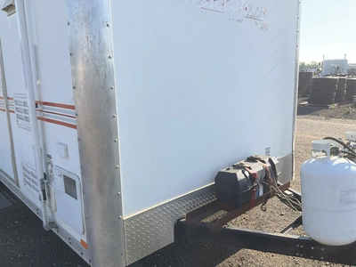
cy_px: 134
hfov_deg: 61.7
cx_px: 178
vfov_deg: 48.2
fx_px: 298
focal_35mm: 29
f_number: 1.8
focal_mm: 3
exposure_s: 1/1076
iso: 25
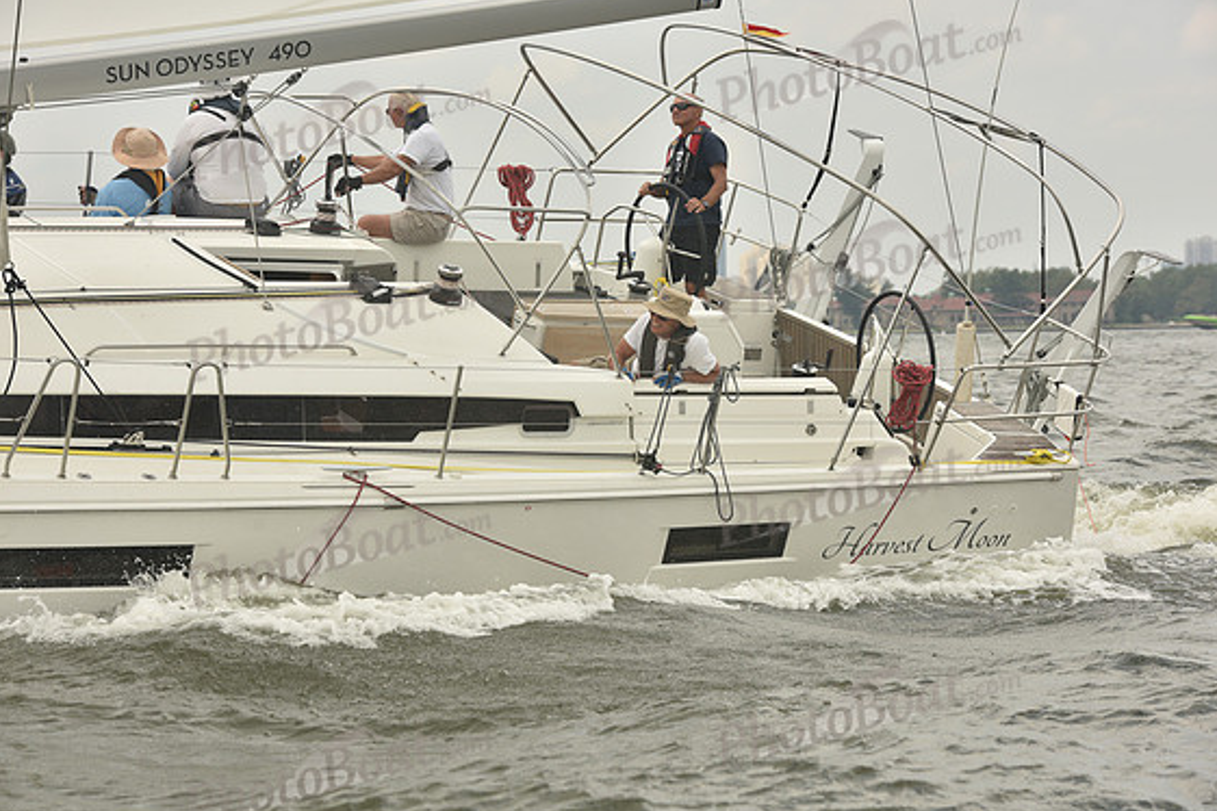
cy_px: 409
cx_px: 605
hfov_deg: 17.1
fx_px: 4056
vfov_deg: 11.4
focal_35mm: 120
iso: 250
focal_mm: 116
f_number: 7.1
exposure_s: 1/800
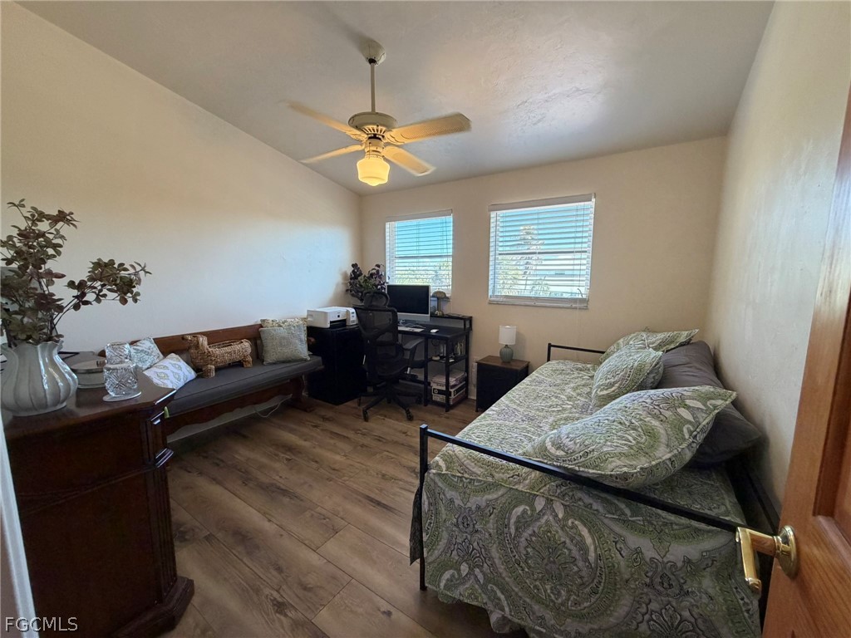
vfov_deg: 85.7
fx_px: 344
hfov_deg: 102.1
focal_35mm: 14
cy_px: 319
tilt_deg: -7.1
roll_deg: +0.1
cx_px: 426
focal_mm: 2.22
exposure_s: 1/120
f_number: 2.2
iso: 320
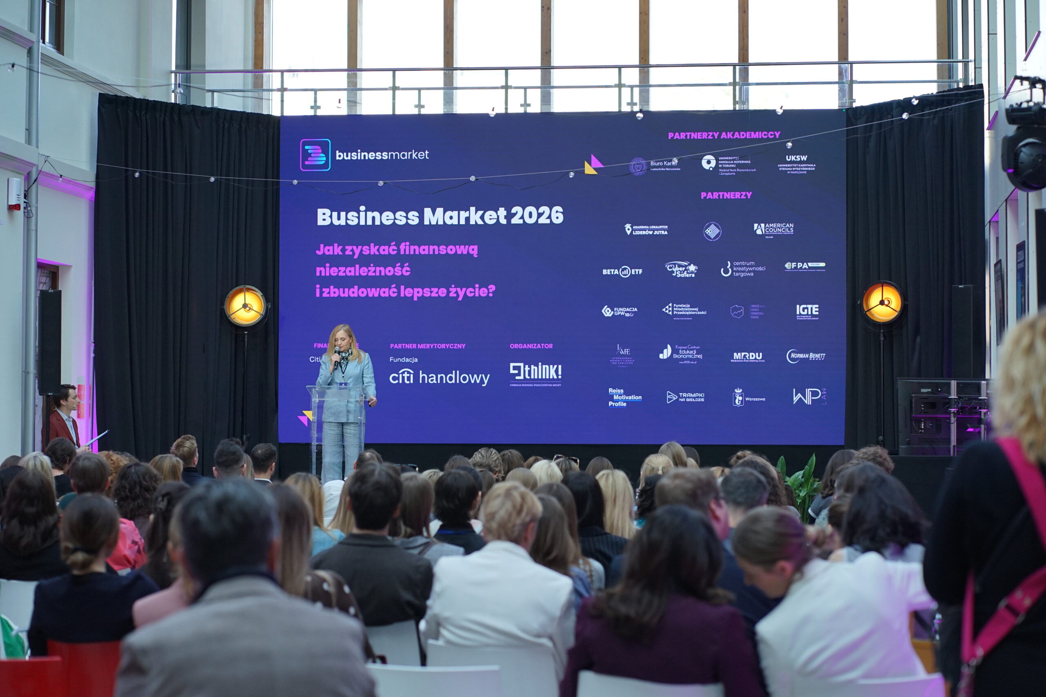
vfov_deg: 16.1
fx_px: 2470
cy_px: 348
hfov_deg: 23.9
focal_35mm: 85
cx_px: 523
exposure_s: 1/250
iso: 800
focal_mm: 85
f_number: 3.5
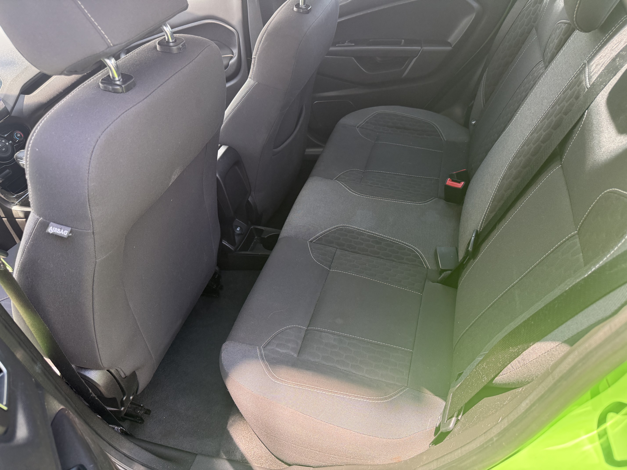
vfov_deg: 56.8
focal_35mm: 24
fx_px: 435
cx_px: 314
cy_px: 235
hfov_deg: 71.6
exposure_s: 1/243
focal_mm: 6.76
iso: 160
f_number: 1.78
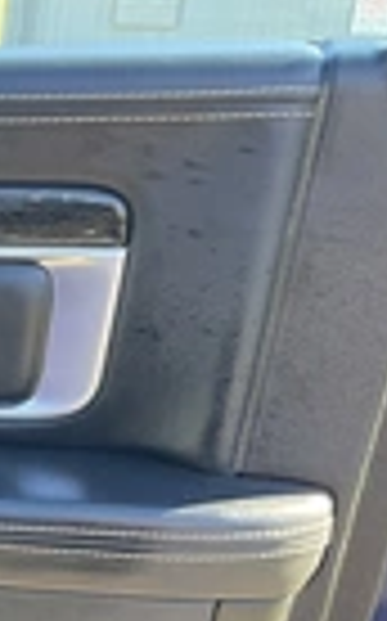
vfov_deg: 22.3
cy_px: 634
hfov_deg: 12.6
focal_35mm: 89
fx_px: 1505
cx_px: -414
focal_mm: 3
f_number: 1.8
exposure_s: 1/122
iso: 64
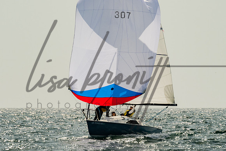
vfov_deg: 3.1
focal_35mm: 448
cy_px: 102
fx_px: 2815
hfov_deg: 4.6
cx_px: 119
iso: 320
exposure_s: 1/1250
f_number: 6.3
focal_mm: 200
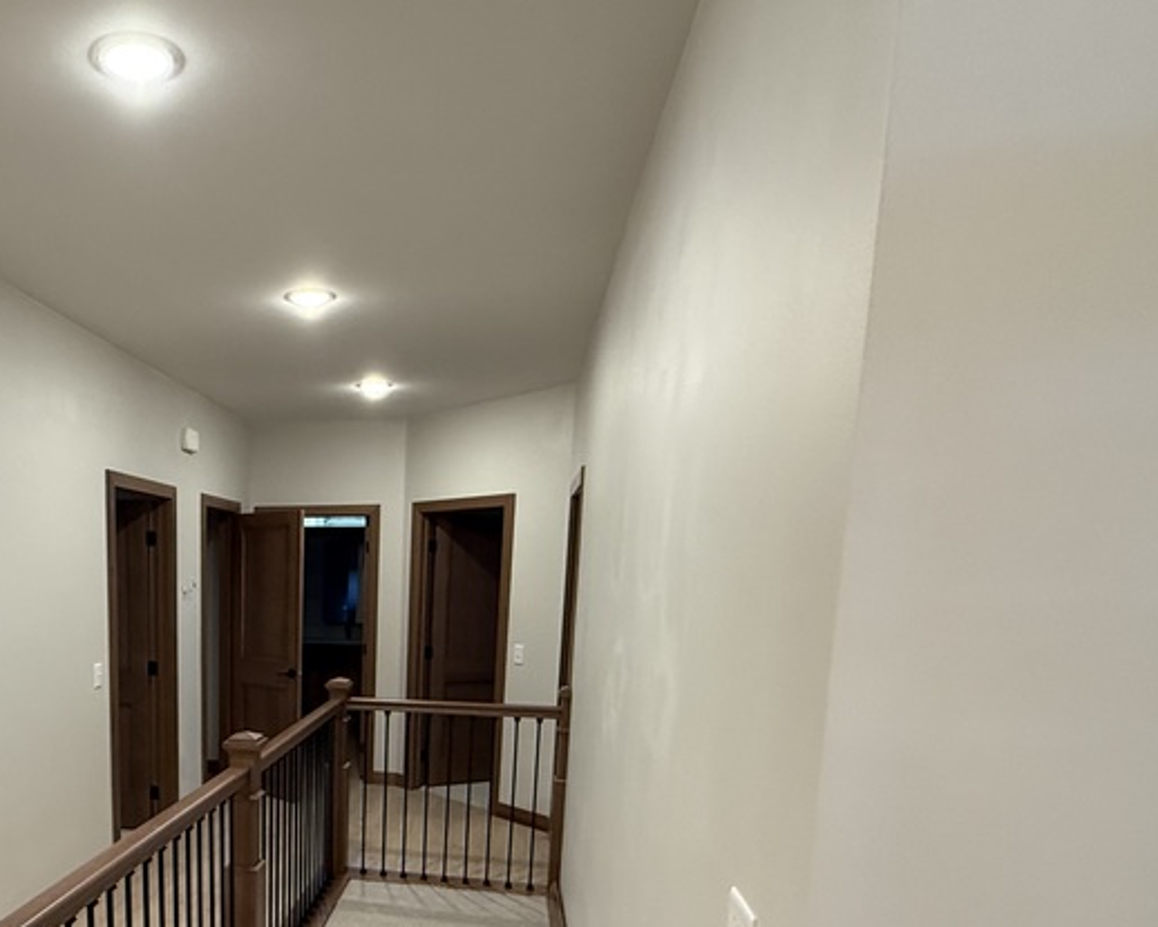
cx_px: 253
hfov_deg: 59.6
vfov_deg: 50.6
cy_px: 717
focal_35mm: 27
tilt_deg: -8.7
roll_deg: -0.3
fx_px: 926
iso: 320
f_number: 2.2
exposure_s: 1/60
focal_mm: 2.22
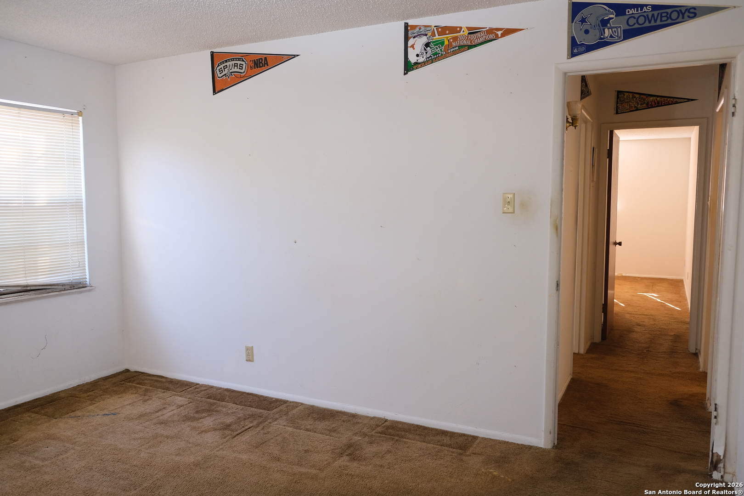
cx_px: 372
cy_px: 248
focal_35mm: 27
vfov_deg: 47.9
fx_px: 558
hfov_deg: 67.4
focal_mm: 18
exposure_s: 1/30
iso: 640
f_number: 2.8
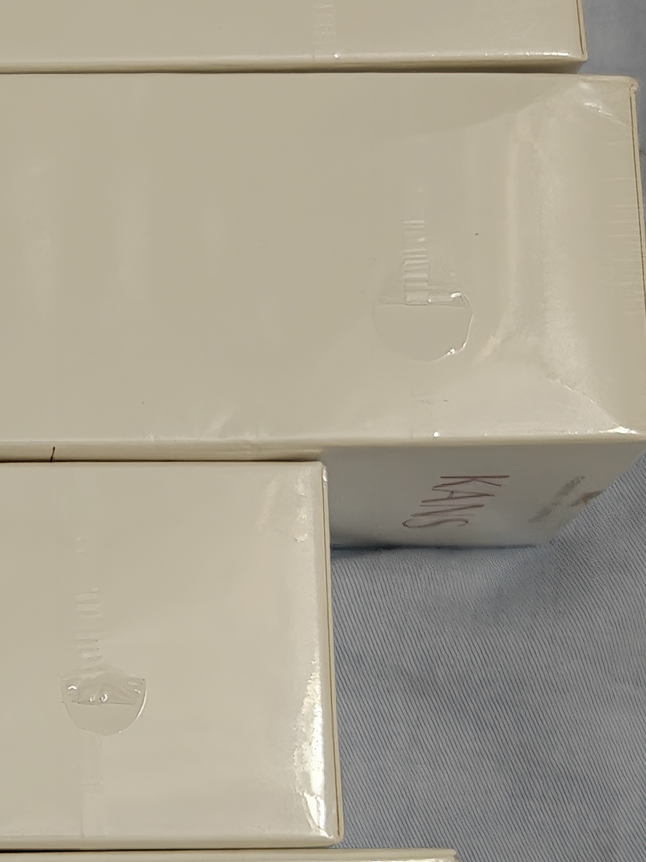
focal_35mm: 131
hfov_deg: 11.0
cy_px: 464
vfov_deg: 15.1
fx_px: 3261
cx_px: -211
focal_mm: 8.67
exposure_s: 1/50
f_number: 1.8
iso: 2000
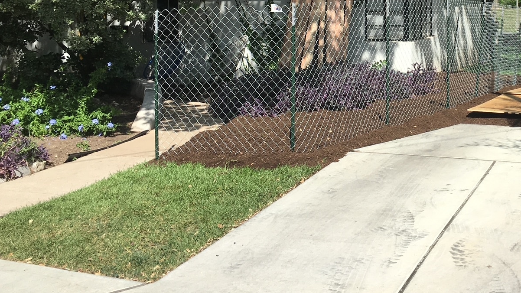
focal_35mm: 53
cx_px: 404
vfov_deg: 21.9
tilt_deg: -0.5
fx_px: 732
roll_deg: +1.2
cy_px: 5
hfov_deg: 38.0
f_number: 2.2
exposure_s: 1/1748
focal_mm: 4.15
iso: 25
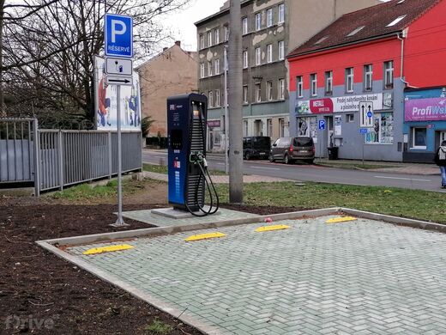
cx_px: 223
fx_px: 580
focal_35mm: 45
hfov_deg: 42.1
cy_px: 168
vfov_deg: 32.2
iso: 50
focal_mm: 5.3
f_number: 1.8
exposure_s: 1/743
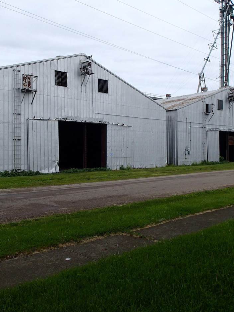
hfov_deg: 41.6
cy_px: 157
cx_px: 96
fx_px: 306
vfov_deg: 54.0
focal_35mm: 34
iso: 100
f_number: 8
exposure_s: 1/160
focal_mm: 4.5
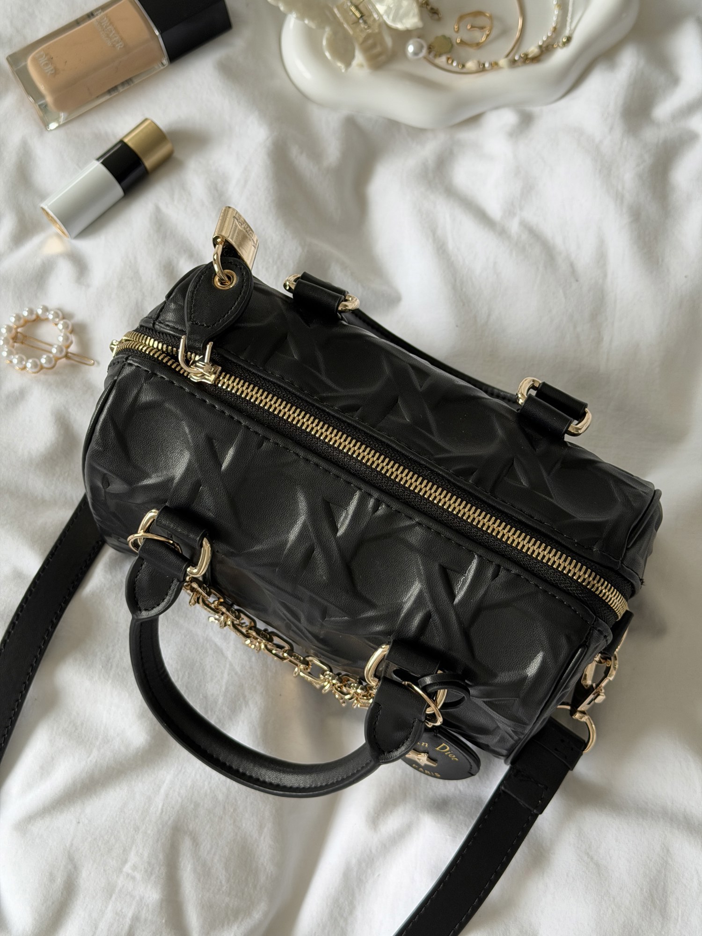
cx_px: 351
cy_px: 468
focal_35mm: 48
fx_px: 1298
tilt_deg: -72.4
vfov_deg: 39.7
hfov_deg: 30.3
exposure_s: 1/106
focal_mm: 6.76
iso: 100
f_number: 1.78
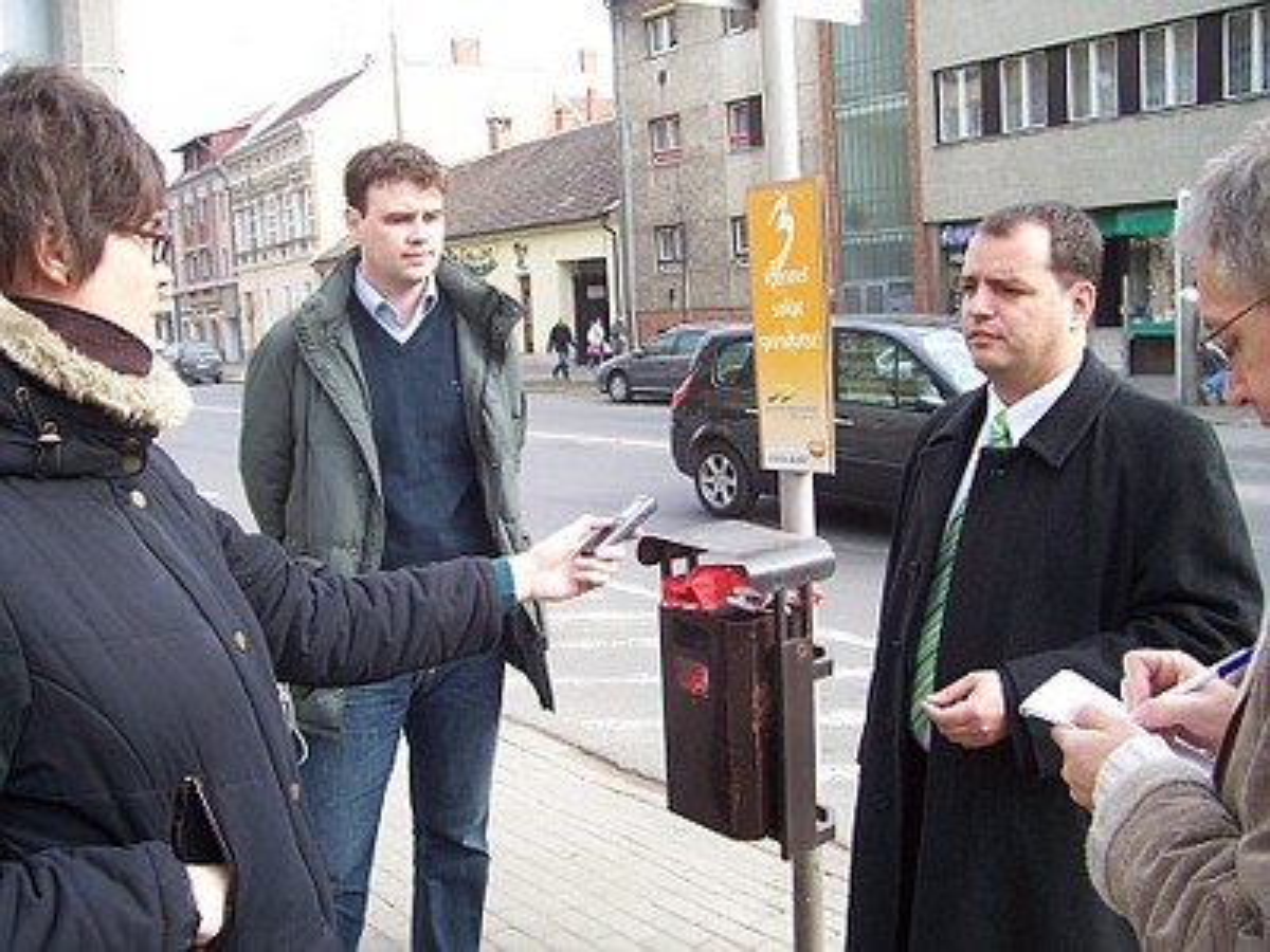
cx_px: 635
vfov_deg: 41.8
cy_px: 476
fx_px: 1247
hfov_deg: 54.0
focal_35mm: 34
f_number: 2.7
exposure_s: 1/350
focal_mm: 5.6
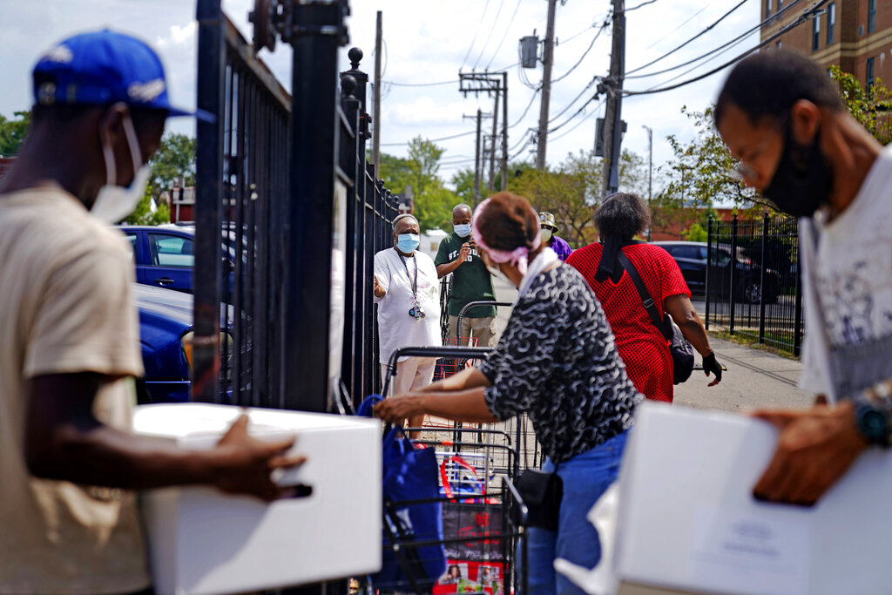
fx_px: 1462
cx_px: 446
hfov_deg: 33.9
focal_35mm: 59
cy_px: 298
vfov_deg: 23.0
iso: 50
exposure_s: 1/800
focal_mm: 59
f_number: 2.8
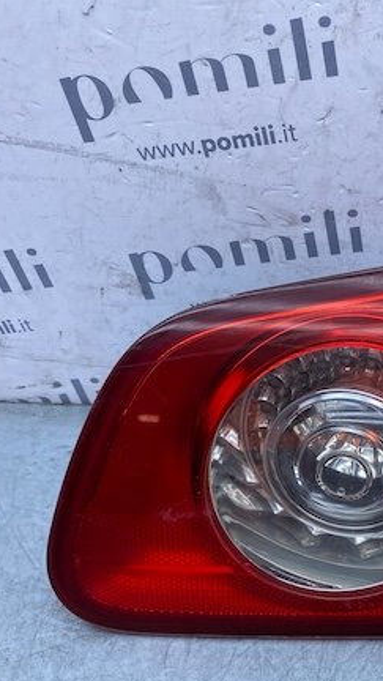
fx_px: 758
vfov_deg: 47.0
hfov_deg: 27.1
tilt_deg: -51.7
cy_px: 489
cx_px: 359
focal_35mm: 42
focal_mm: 4.25
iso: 32
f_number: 1.8
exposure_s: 1/799
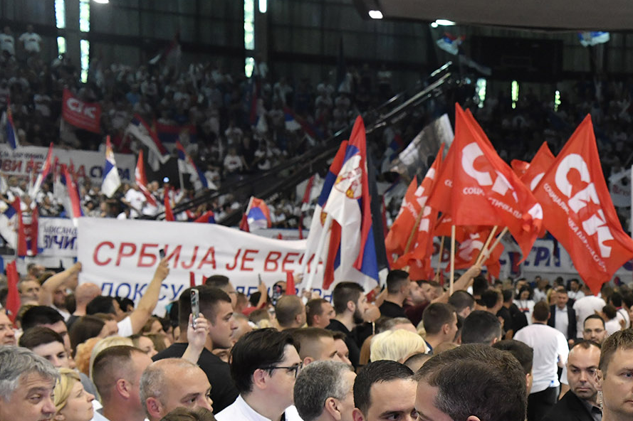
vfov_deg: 18.2
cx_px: 654
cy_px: 473
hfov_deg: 26.4
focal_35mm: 72
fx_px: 1265
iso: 2500
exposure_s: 1/250
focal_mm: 32
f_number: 5
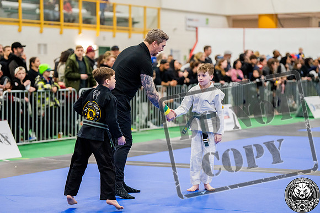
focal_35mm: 115
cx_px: 160
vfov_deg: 11.9
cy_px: 106
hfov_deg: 17.8
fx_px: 1022
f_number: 2.8
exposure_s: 1/500
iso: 4000
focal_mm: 115
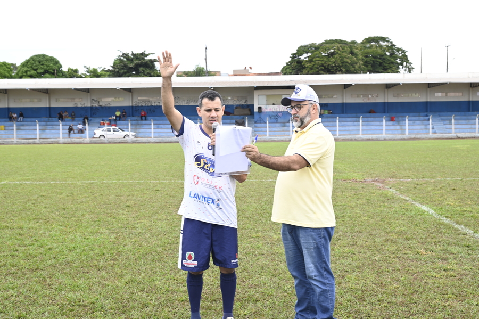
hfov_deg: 41.1
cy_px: 160
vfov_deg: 28.0
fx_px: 638
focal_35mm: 48
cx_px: 240
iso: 200
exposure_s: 1/80
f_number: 6.3
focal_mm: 48
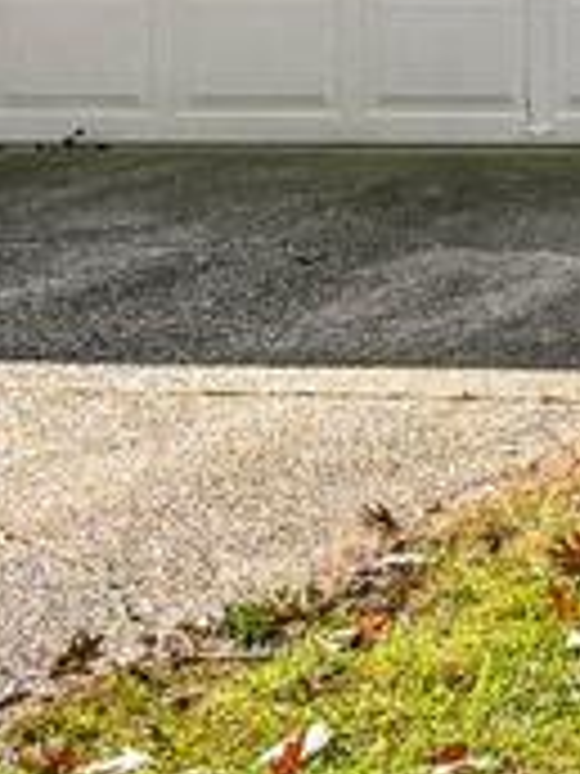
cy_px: -189
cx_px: 2262
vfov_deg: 14.3
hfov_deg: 7.8
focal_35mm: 133
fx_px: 2972
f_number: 8
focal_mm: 16.5
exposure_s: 1/125
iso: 100
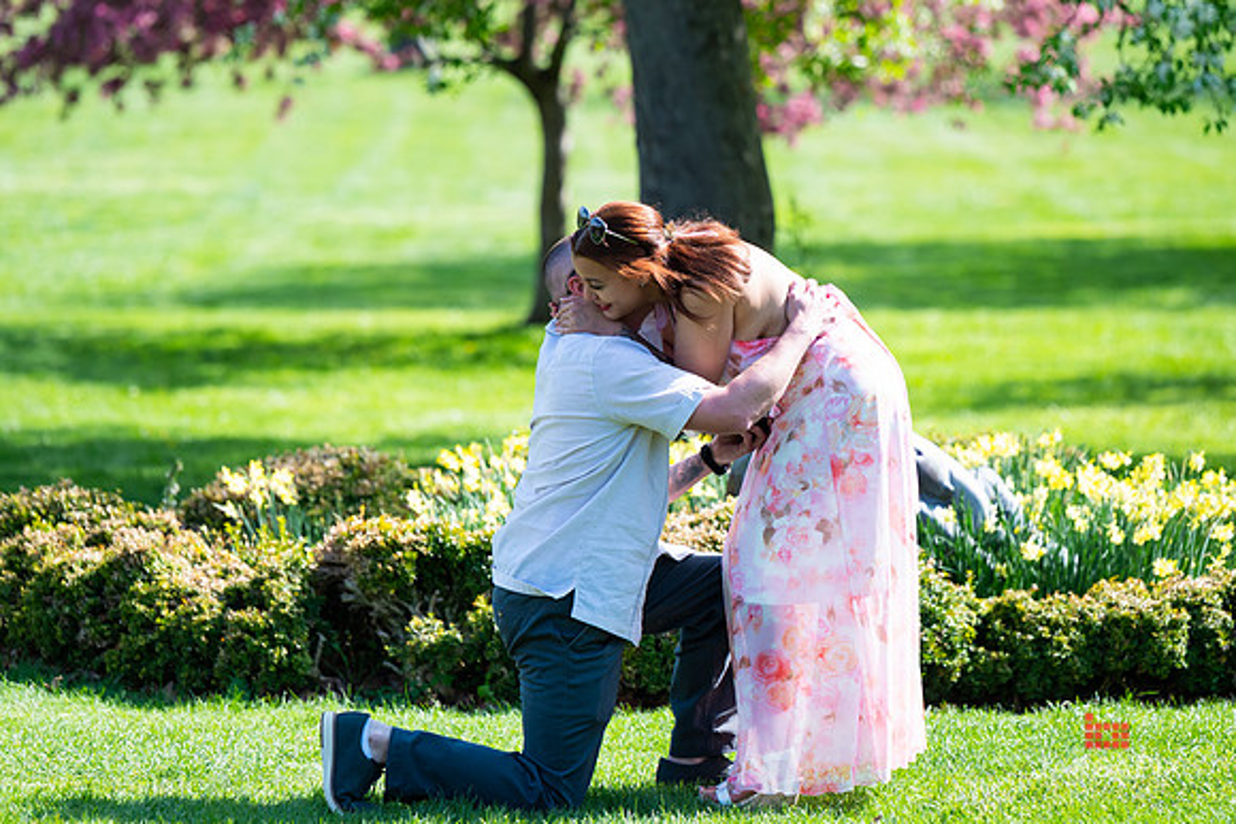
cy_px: 255
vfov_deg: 5.9
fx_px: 7981
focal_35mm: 232
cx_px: 668
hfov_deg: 8.9
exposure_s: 1/2000
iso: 200
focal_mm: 165
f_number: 3.2
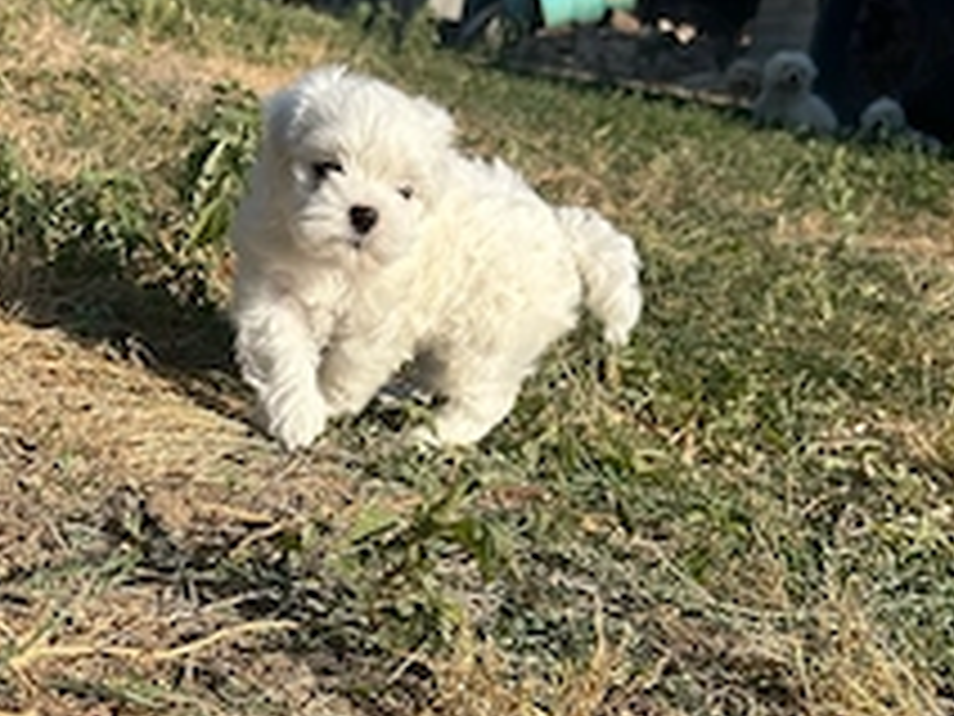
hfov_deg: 38.3
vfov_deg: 29.4
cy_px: 486
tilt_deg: -21.1
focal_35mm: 49
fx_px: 1350
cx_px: 288
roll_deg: -7.5
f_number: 1.5
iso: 50
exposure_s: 1/3571
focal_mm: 5.7
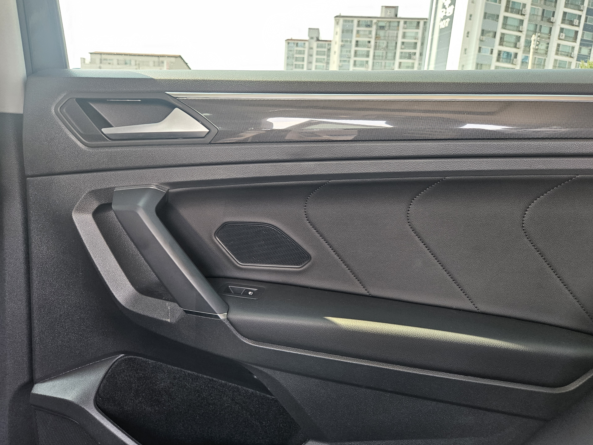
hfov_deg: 71.6
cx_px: 302
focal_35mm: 24
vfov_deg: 56.8
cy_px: 221
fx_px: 411
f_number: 1.8
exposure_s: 1/120
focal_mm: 5.4
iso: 400
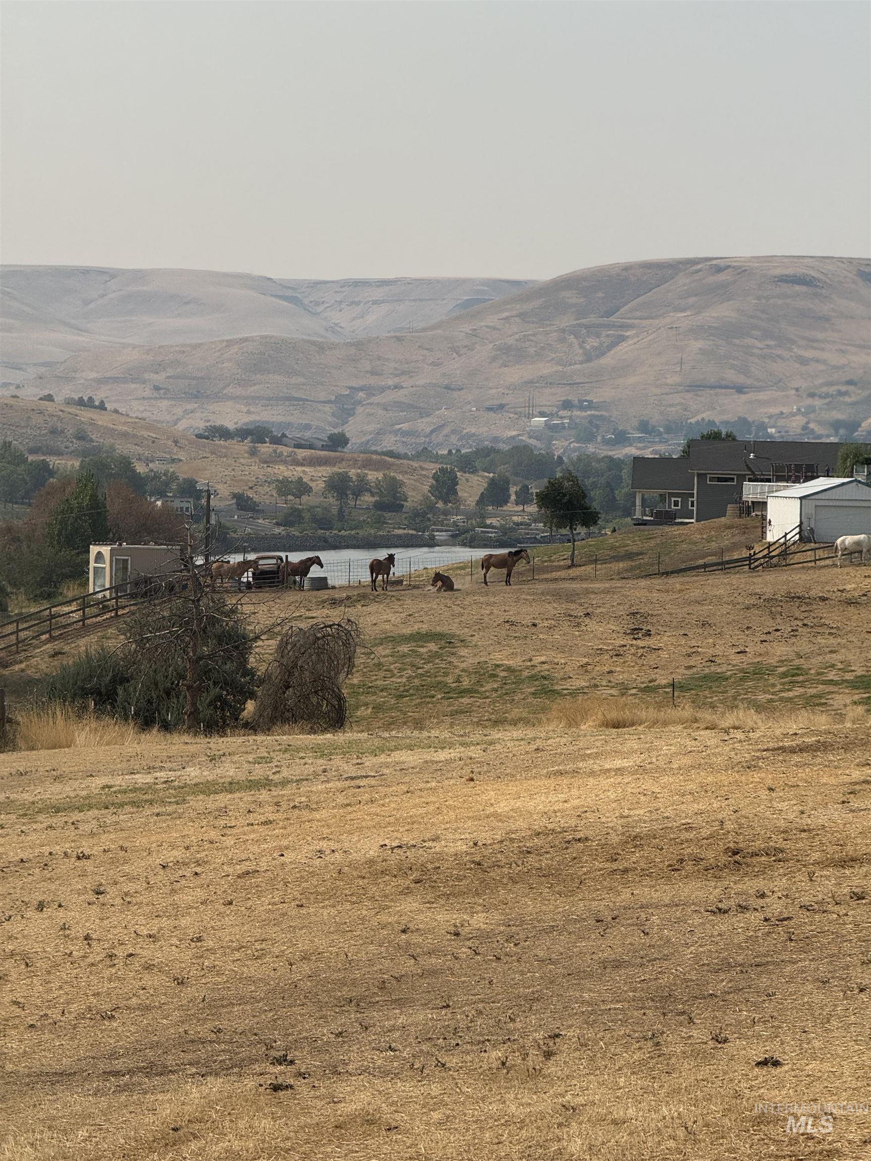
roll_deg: -0.8
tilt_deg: -0.2
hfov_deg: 12.3
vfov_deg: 16.4
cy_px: 580
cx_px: 436
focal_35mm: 120
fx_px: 4026
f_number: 2.8
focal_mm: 15.66
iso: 50
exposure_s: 1/2358
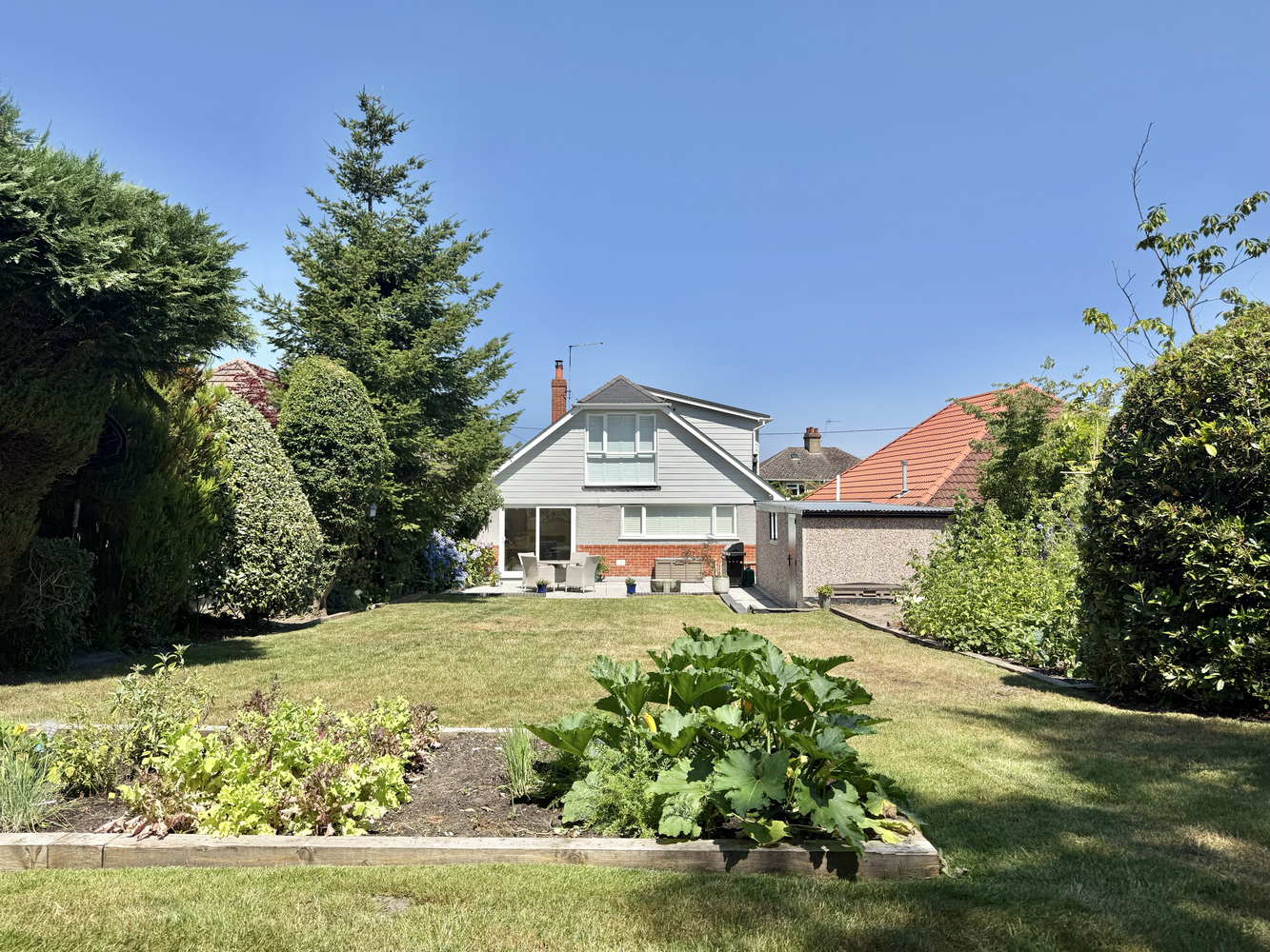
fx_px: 881
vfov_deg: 56.8
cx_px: 635
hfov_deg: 71.6
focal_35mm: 24
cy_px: 476
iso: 80
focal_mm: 6.76
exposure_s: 1/4405
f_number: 1.78
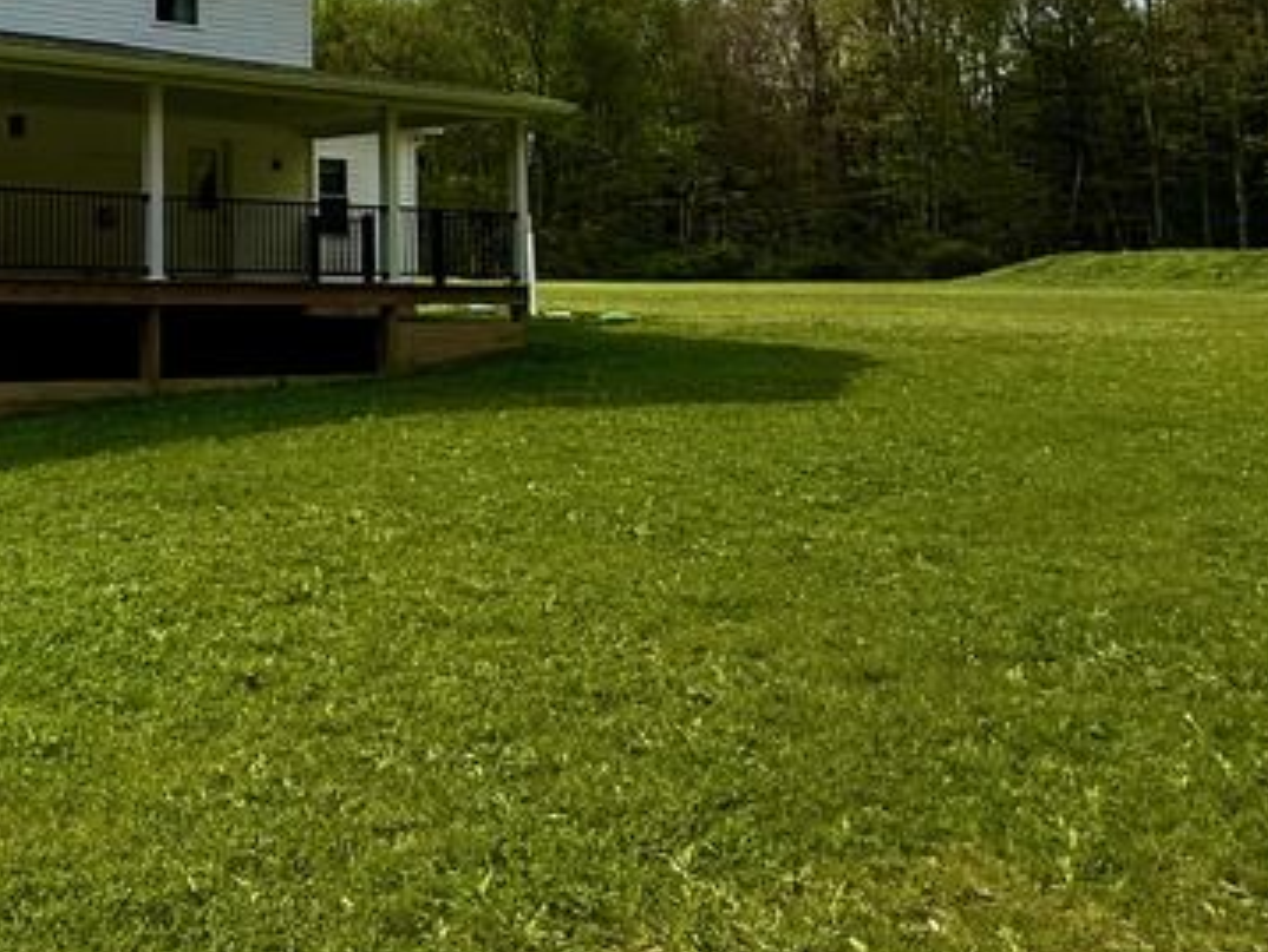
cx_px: -152
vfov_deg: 34.6
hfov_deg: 38.2
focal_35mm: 40
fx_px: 1466
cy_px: 152
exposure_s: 1/3663
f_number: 2.2
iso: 50
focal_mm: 2.22
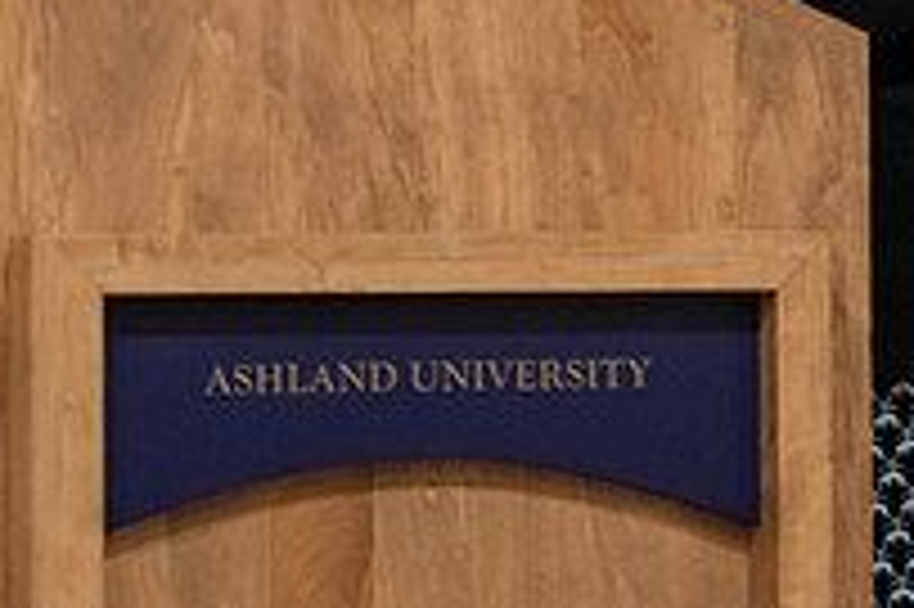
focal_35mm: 372
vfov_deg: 3.7
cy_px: -182
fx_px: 9437
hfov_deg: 5.5
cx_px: 513
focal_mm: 130
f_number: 2.8
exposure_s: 1/200
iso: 2000
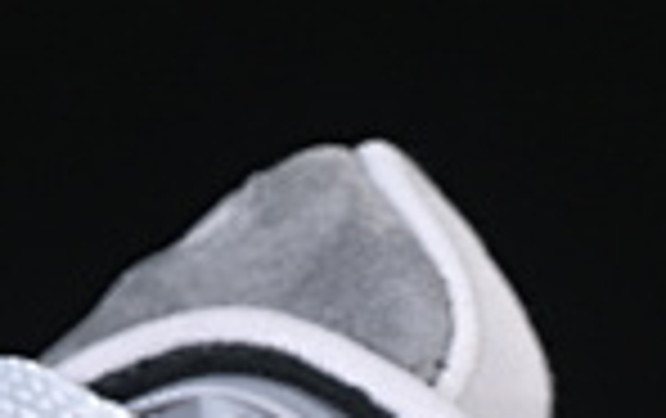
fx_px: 10107
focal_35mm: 556
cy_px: 589
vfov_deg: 2.4
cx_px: 122
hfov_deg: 3.8
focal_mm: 50
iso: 160
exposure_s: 1/60
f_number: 6.3
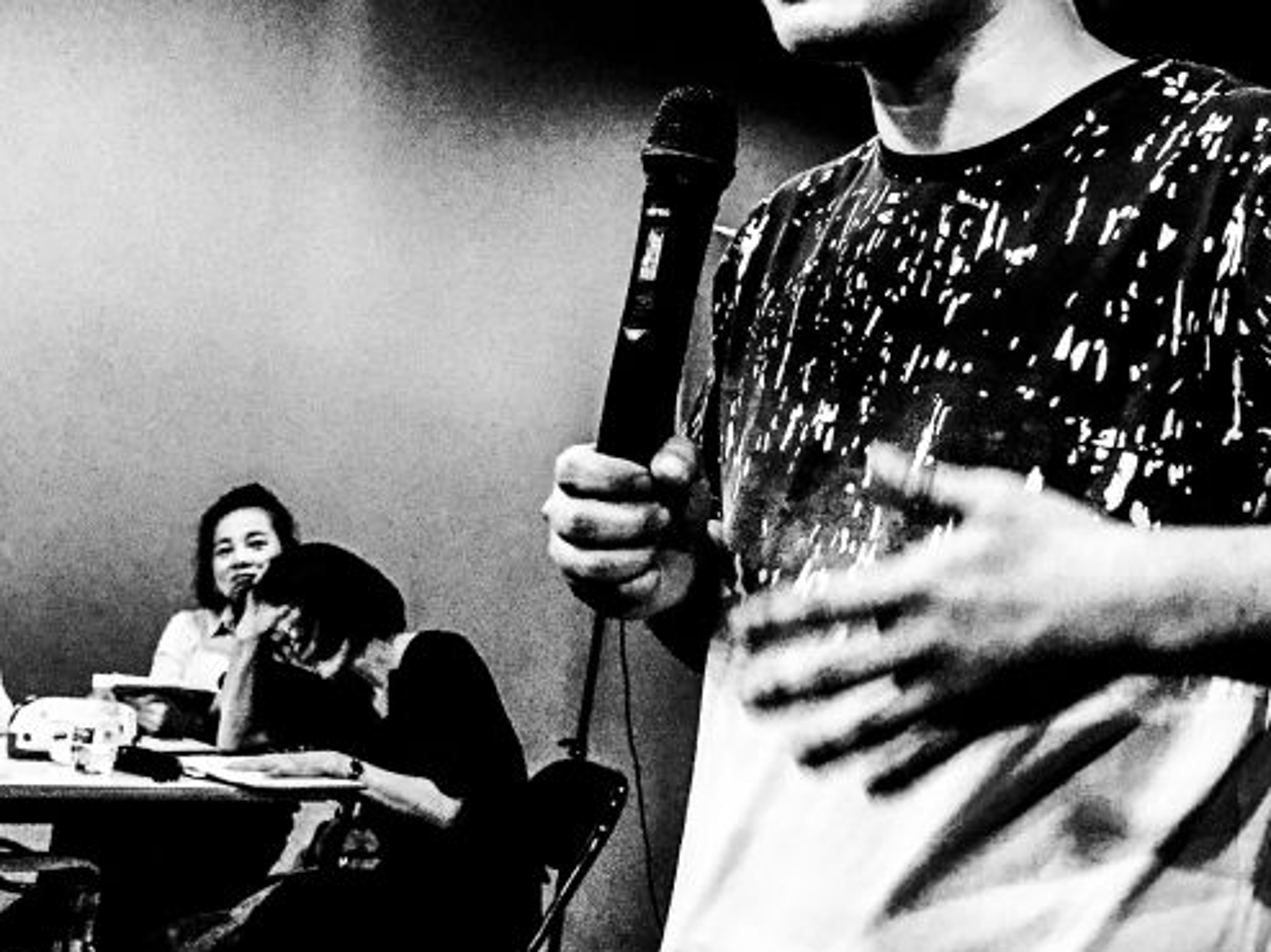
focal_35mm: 47
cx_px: 738
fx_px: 1725
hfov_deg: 40.3
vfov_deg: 30.4
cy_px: 257
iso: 250
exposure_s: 1/30
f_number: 2.2
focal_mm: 4.15
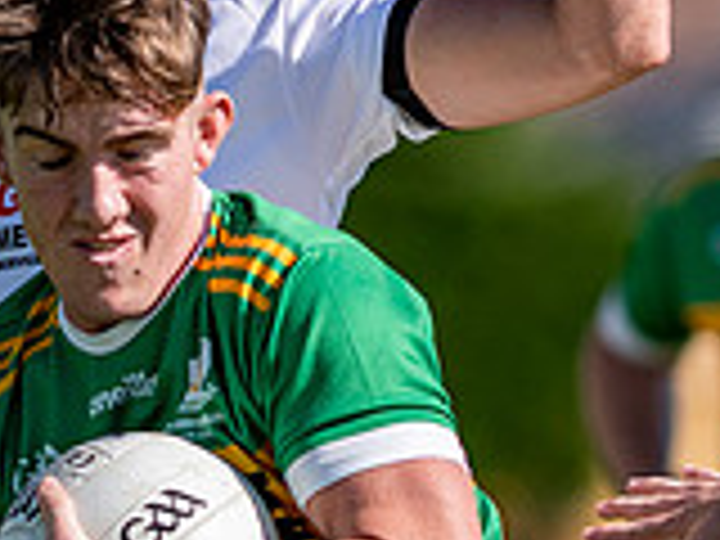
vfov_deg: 0.8
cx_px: -7
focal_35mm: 1871
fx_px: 38916
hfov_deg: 1.1
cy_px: 706
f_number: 2.8
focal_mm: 300
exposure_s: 1/2500
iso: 100
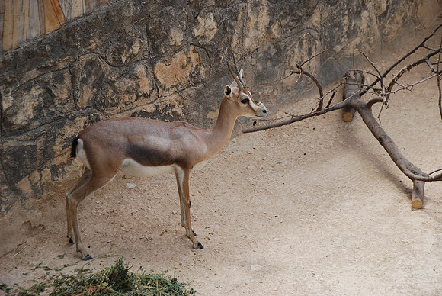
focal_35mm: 138
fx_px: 1696
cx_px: 221
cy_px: 148
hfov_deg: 14.8
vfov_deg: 10.0
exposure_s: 1/500
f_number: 5.6
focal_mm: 92
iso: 200
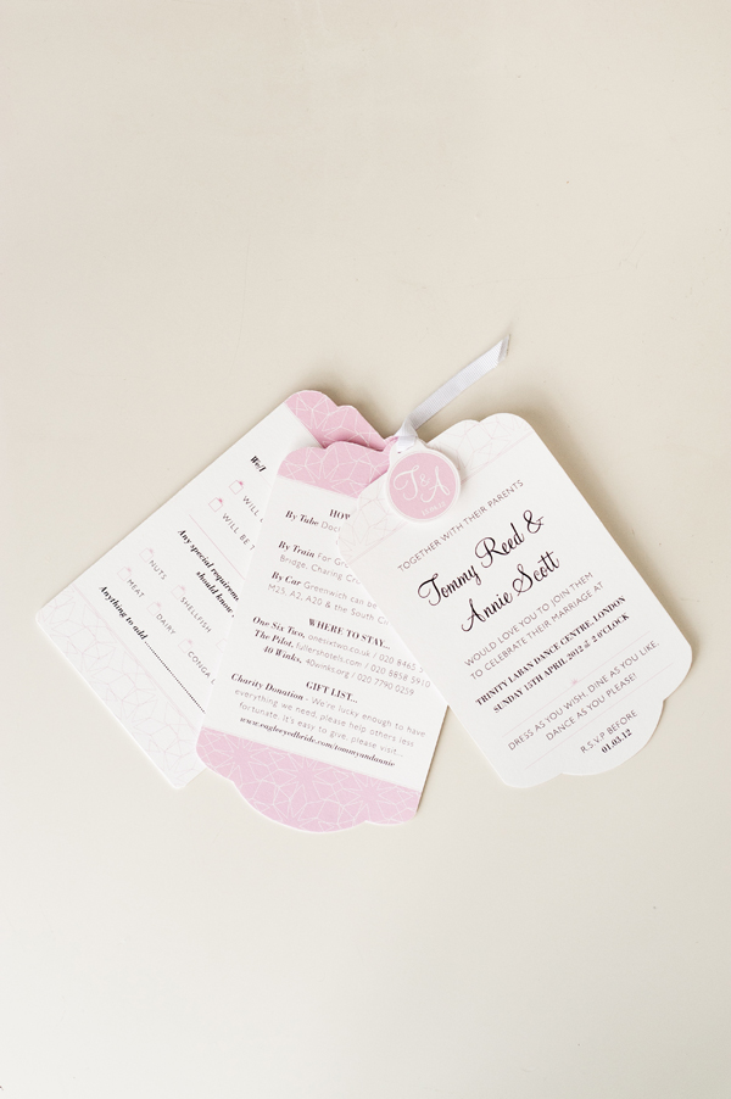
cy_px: 550
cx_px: 366
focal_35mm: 50
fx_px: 1525
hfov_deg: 27.0
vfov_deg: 39.6
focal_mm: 50
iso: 400
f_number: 3.2
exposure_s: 1/100
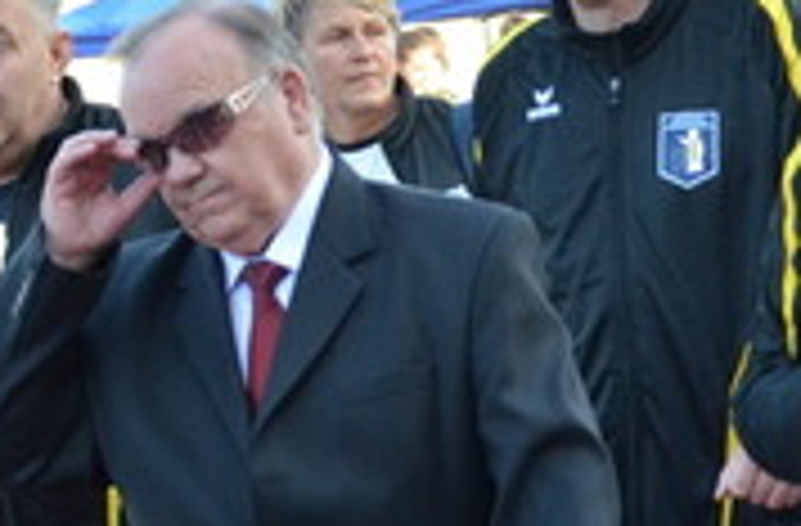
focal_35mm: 252
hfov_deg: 8.1
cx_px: 1030
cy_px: 481
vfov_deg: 5.4
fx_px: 5582
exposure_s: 1/800
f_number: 5
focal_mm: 42
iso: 1600
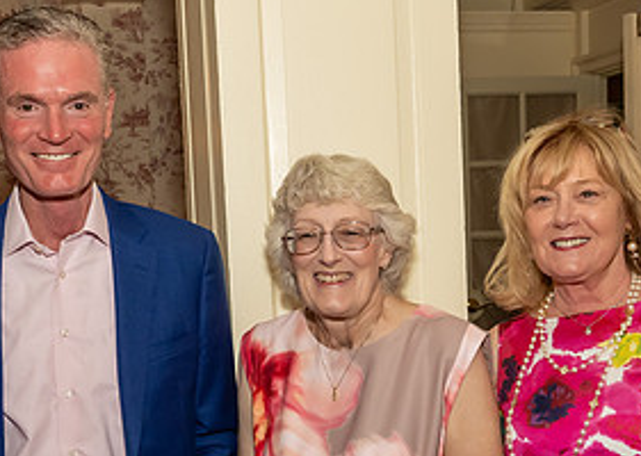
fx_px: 1182
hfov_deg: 30.3
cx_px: 270
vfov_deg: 21.6
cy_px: 363
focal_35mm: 65
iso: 800
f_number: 7.1
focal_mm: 18
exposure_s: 1/250
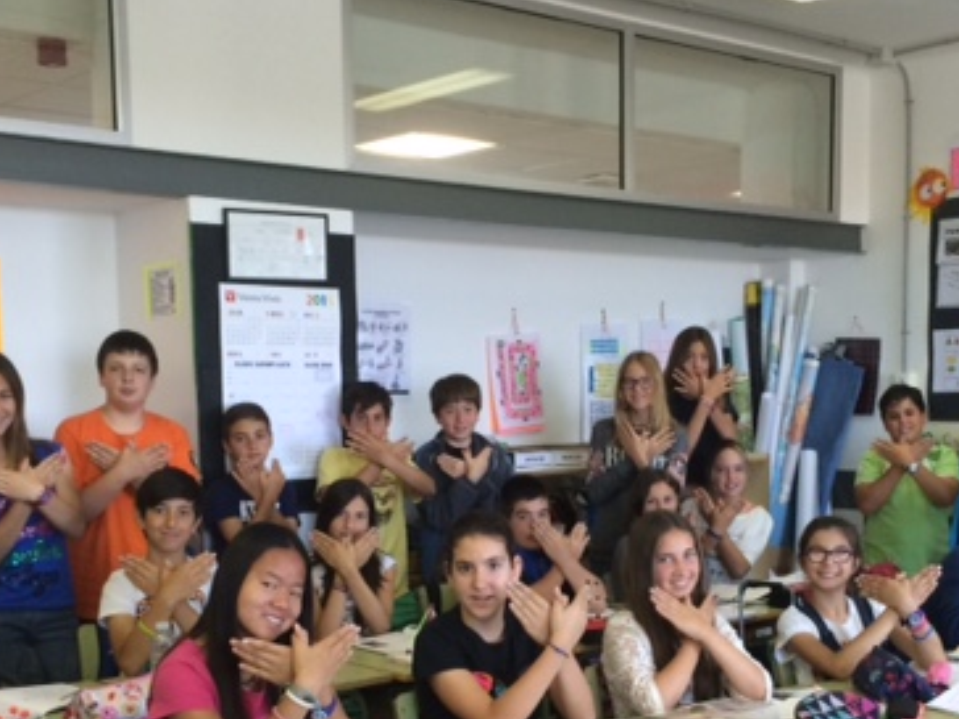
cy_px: 521
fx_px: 1413
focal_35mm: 51
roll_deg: +0.8
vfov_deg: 28.2
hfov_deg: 37.4
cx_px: 548
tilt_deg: -5.9
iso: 64
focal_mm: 4.15
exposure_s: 1/33
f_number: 2.2
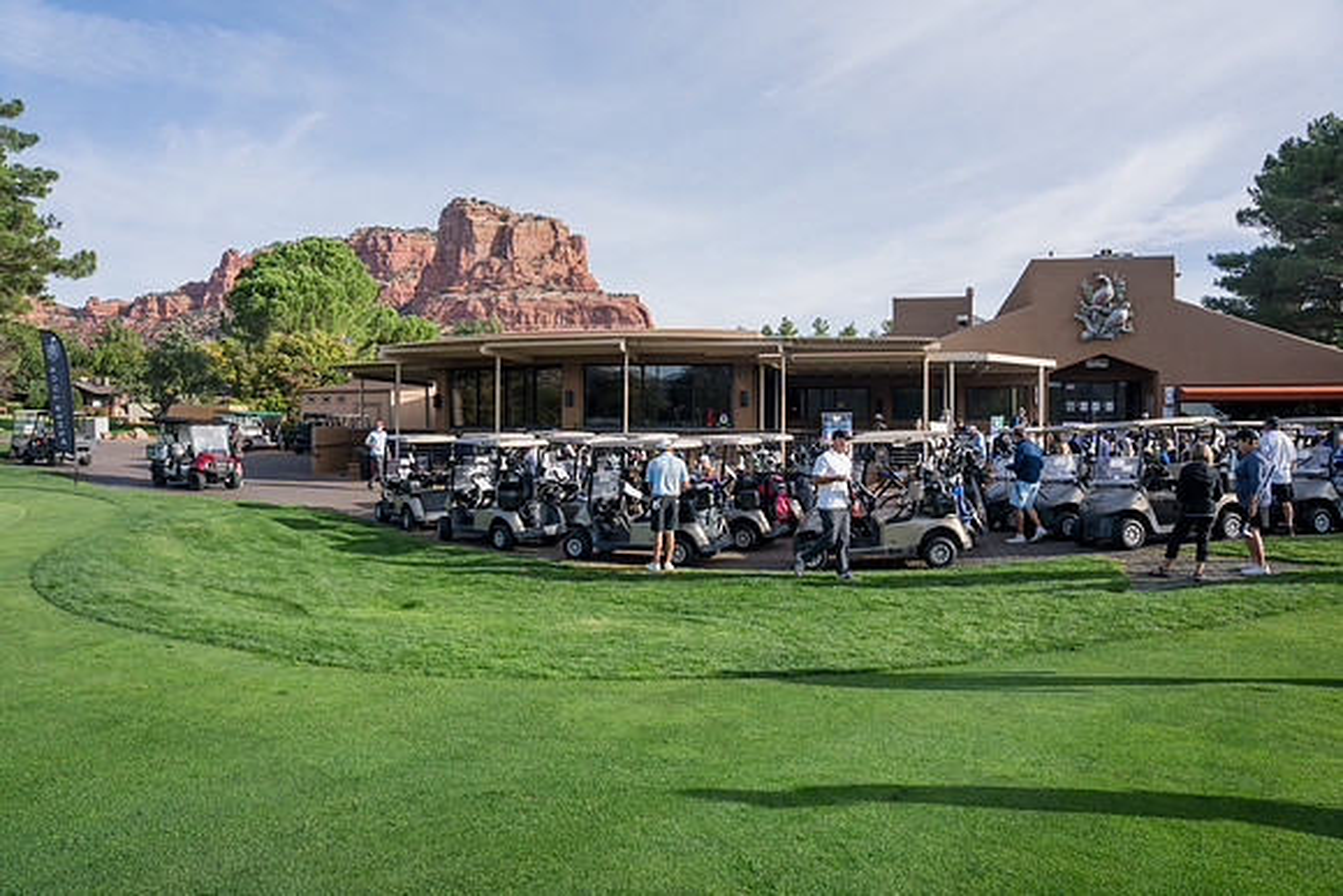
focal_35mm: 24
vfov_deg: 53.2
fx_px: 896
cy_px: 448
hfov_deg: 73.7
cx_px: 672
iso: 500
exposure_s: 1/3200
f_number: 5
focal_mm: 24
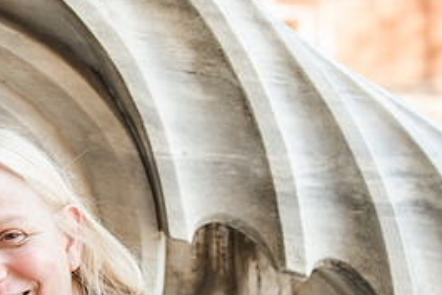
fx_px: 1879
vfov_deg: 8.9
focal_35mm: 153
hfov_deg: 13.3
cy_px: 301
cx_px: 75
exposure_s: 1/320
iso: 400
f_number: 4
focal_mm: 70
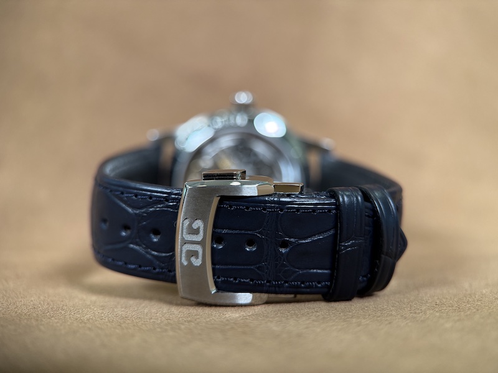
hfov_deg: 71.6
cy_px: 186
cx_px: 249
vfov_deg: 56.8
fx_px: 345
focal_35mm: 24
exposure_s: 1/120
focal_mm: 6.76
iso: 320
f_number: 1.78
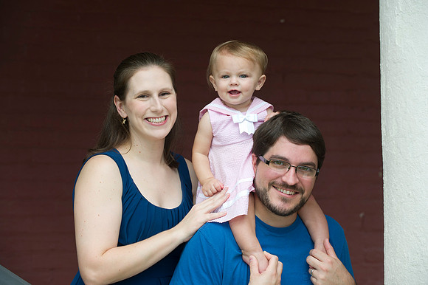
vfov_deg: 11.8
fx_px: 1378
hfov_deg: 17.7
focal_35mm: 116
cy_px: 142
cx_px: 214
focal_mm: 116
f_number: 5
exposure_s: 1/160
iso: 400
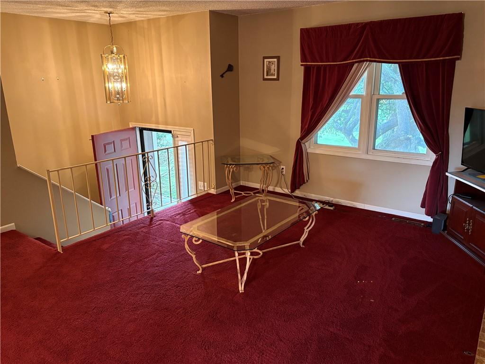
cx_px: 242
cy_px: 182
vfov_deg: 53.1
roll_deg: +1.4
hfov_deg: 67.3
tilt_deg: -15.8
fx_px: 364
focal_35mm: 26
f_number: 1.6
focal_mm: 5.96
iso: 400
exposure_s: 1/40
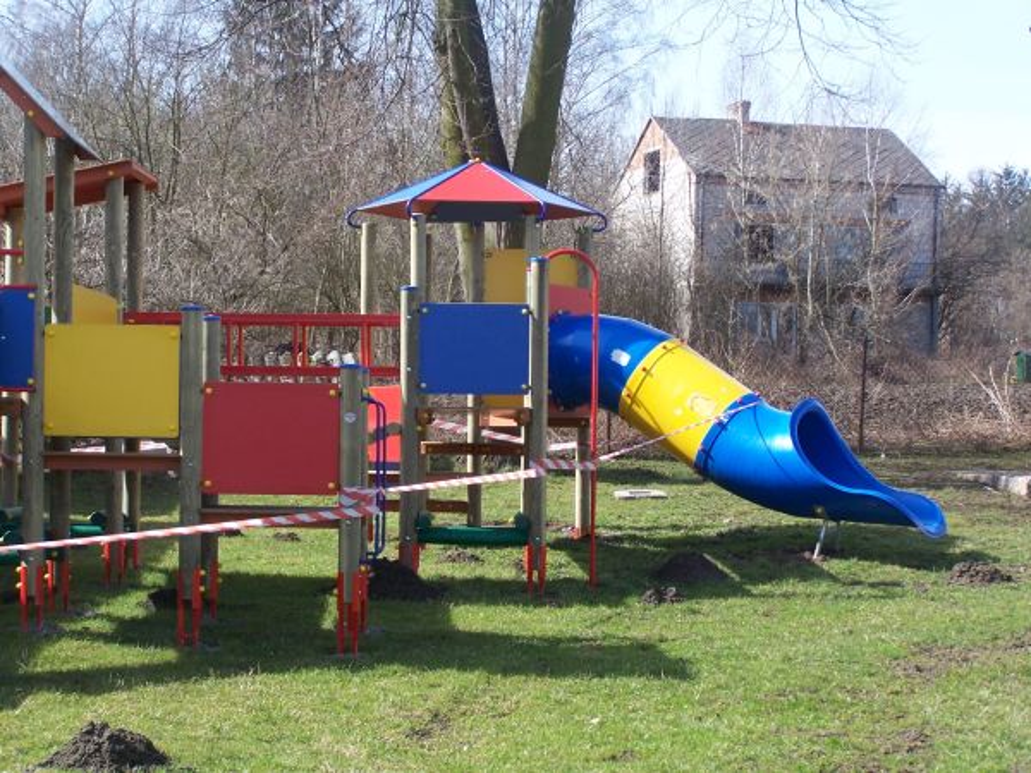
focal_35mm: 75
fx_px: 2234
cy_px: 386
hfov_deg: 26.0
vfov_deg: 19.6
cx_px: 516
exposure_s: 1/400
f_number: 3.2
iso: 80
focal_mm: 12.4
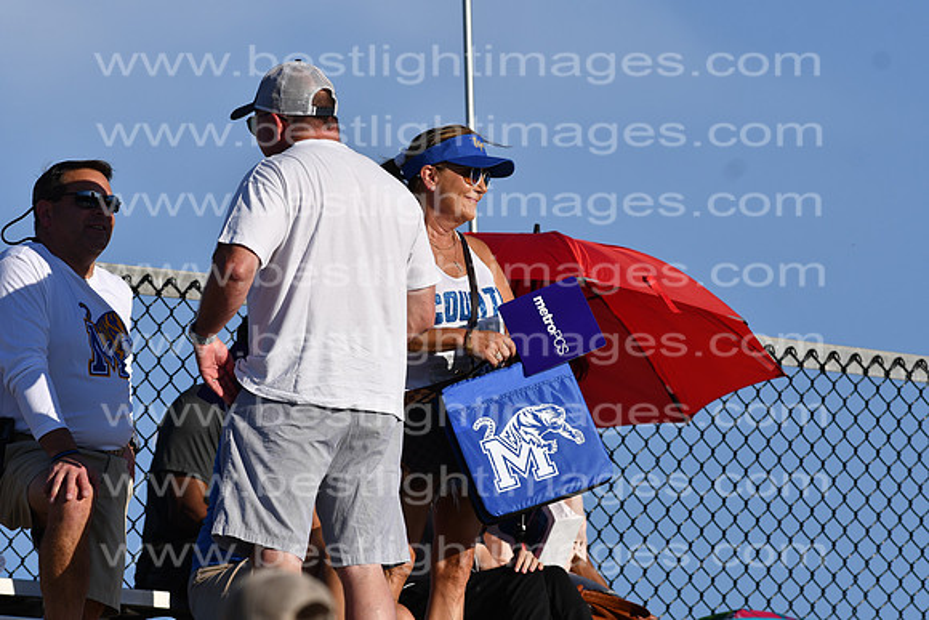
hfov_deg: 4.6
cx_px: 464
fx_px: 11615
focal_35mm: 450
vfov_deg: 3.1
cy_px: 310
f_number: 5.6
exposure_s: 1/2500
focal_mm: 300
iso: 200
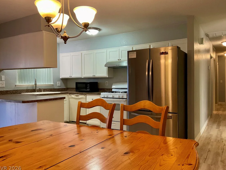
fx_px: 196
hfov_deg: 60.0
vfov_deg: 46.8
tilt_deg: -0.7
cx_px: 113
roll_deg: +0.5
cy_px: 84
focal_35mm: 30
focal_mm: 3
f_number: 1.8
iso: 125
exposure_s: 1/60
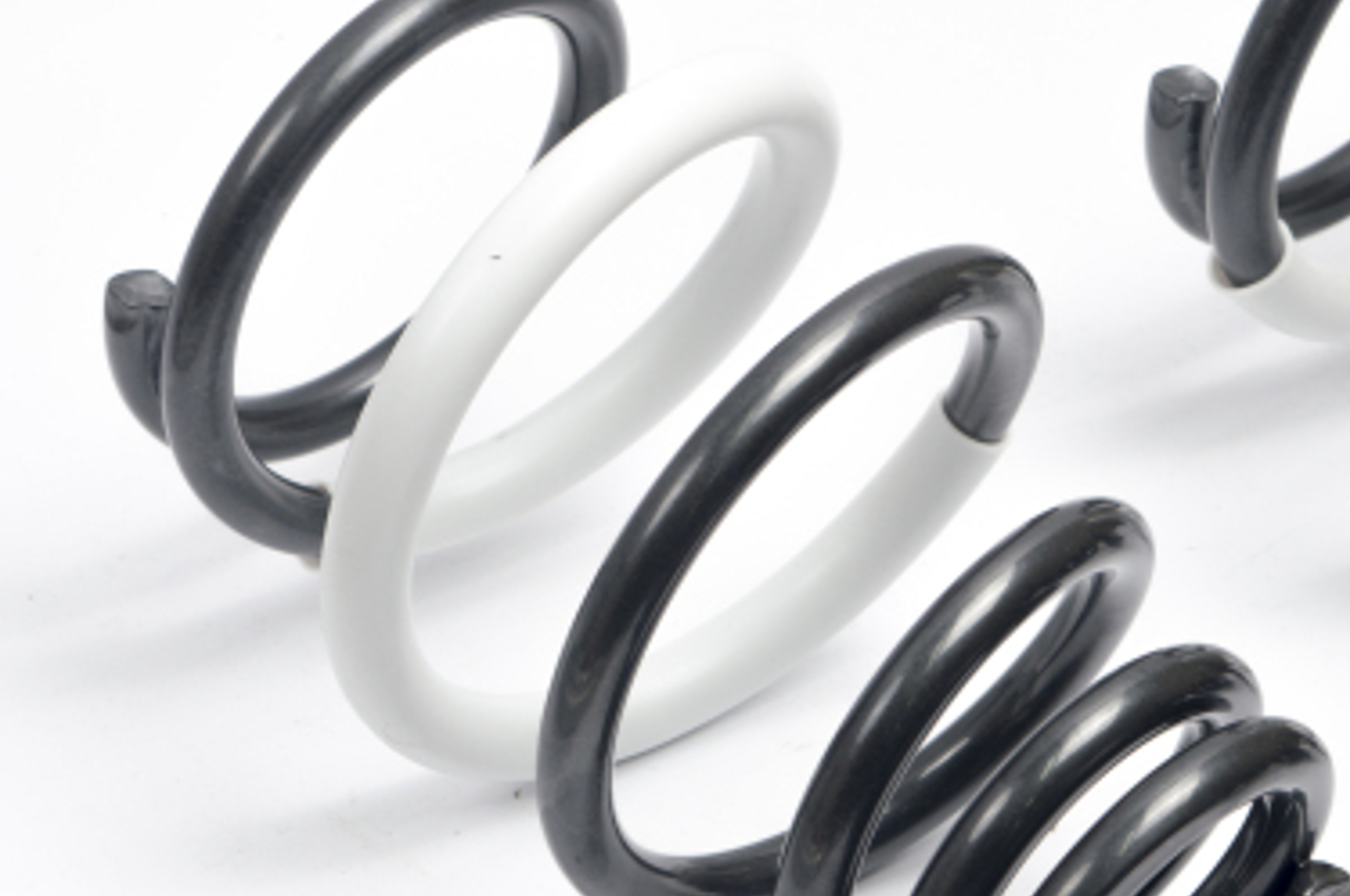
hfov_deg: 11.7
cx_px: 428
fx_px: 6594
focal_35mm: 176
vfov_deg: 7.8
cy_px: 605
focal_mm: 55
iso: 100
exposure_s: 1/15
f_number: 9
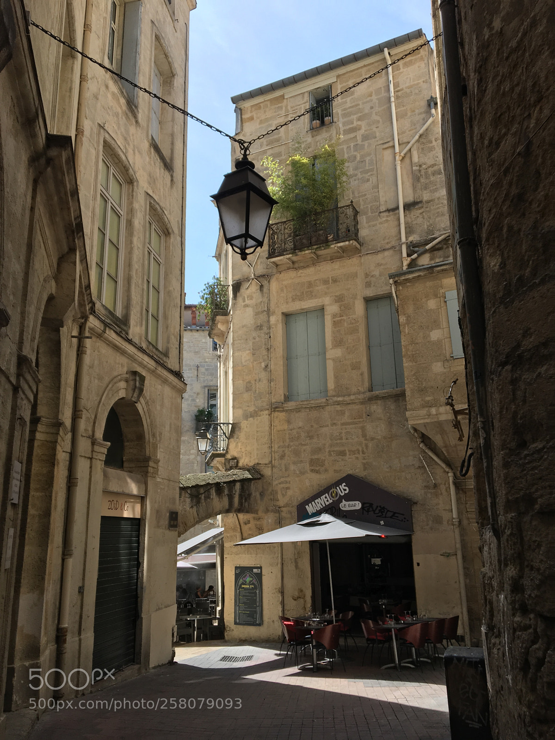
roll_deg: -0.6
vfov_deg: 61.7
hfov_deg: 48.2
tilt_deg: +18.7
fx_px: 620
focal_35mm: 29
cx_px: 278
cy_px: 370
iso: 25
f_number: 2.2
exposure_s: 1/663
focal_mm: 4.15
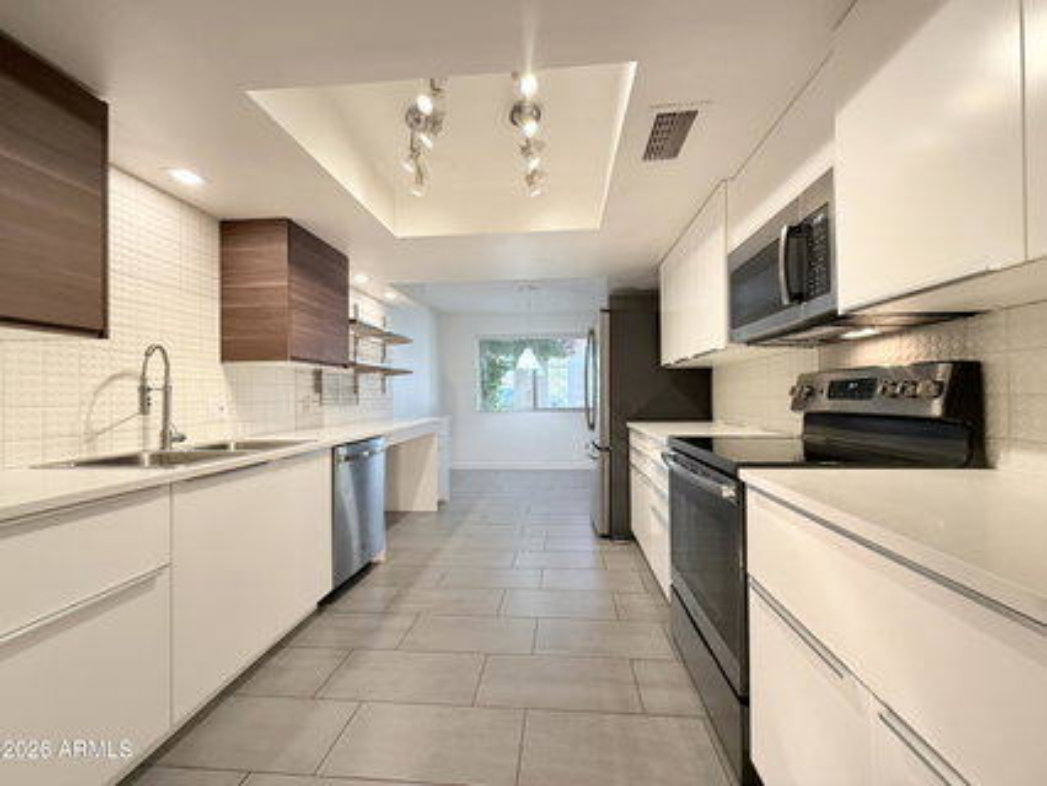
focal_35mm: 14
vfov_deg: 85.7
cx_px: 524
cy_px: 393
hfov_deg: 102.0
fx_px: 424
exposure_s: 1/120
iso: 250
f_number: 2.2
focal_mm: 2.22
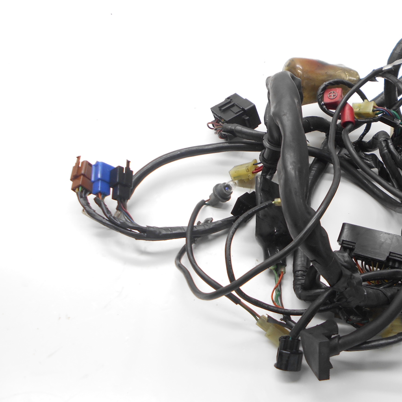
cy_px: 201
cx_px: 311
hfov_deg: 44.2
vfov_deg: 46.0
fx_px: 473
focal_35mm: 36
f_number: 3.2
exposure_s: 1/30
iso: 100
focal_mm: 4.6
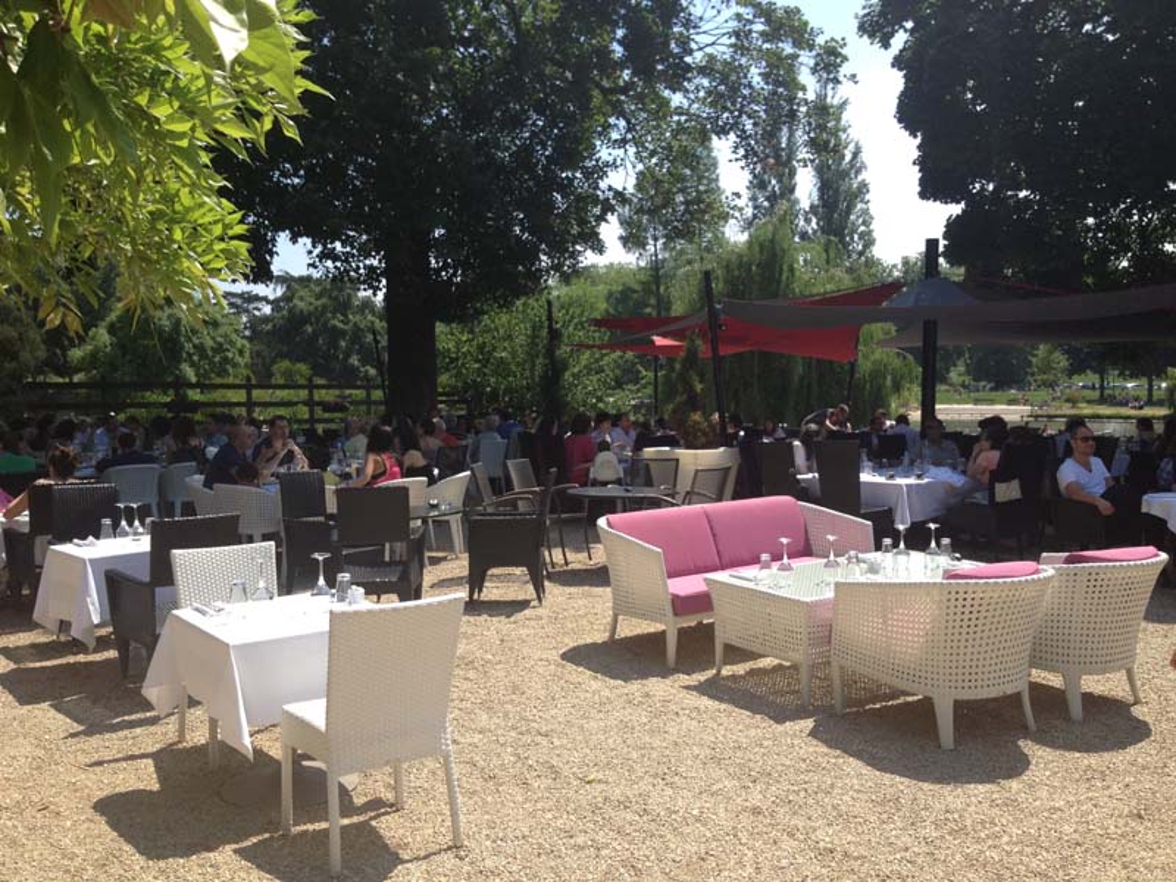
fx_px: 1189
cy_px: 441
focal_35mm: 35
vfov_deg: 40.7
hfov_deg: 52.6
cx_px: 588
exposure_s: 1/1284
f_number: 2.4
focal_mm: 4.28
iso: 64
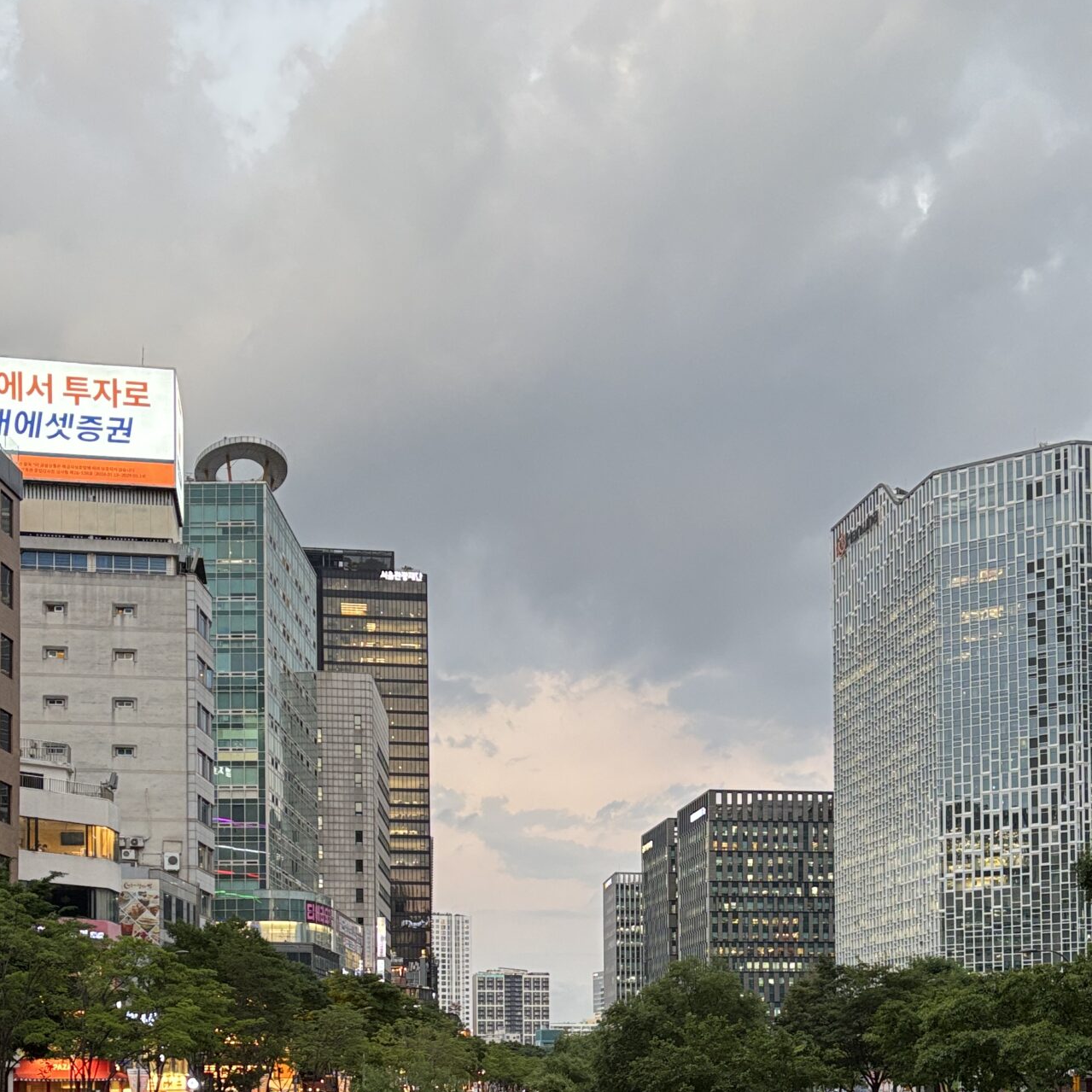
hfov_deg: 36.8
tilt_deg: +2.1
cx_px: 573
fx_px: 1642
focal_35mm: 46
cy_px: 1007
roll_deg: -0.3
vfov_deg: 34.5
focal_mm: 5.96
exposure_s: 1/60
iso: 160
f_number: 1.6
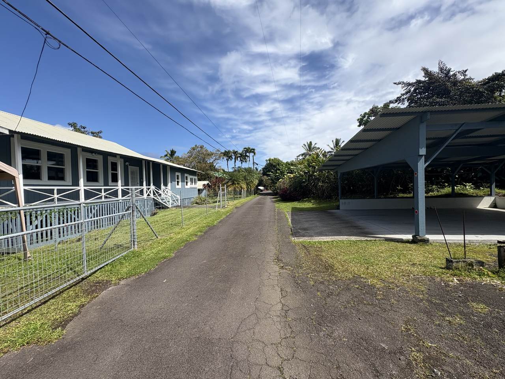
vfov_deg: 85.7
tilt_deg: +0.0
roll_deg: +1.2
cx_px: 252
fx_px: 204
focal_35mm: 14
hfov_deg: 102.1
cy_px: 190
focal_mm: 2.22
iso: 50
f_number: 2.2
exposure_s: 1/2083
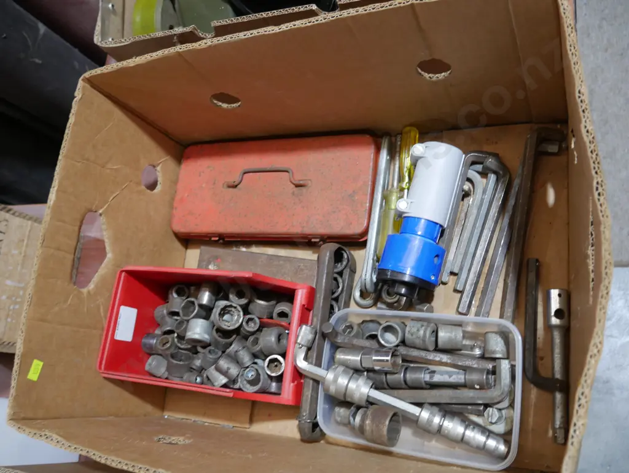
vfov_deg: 46.8
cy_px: 236
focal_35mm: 30
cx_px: 314
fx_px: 545
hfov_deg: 59.9
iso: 400
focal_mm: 15
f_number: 4
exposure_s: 1/60
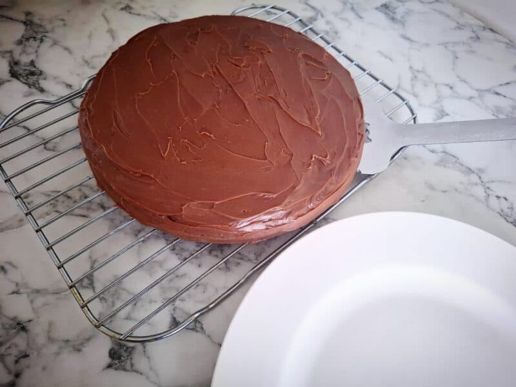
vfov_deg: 58.9
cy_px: 194
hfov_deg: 73.9
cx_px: 258
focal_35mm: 23
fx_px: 343
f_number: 1.8
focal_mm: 5.54
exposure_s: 1/50
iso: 200
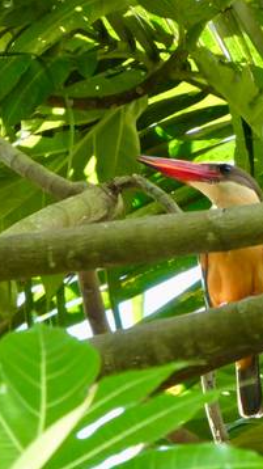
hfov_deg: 1.4
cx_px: 272
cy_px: 234
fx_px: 10888
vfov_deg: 2.5
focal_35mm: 877
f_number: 6.1
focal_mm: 107.5
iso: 800
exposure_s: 1/125
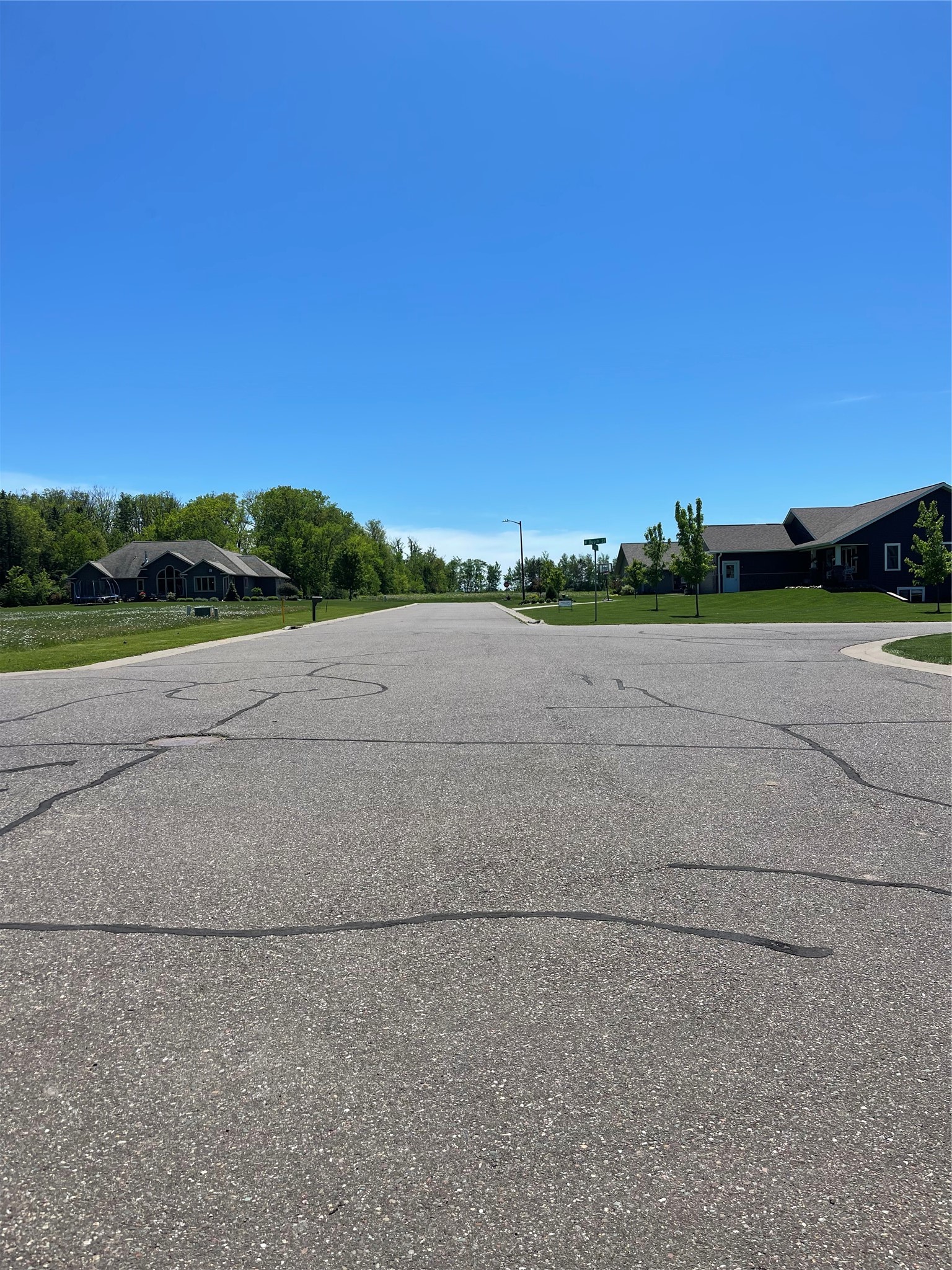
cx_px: 476
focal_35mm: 26
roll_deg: +1.9
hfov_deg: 53.1
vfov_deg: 67.3
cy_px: 635
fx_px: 953
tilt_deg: -2.4
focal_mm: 5.1
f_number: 1.6
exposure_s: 1/4717
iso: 32
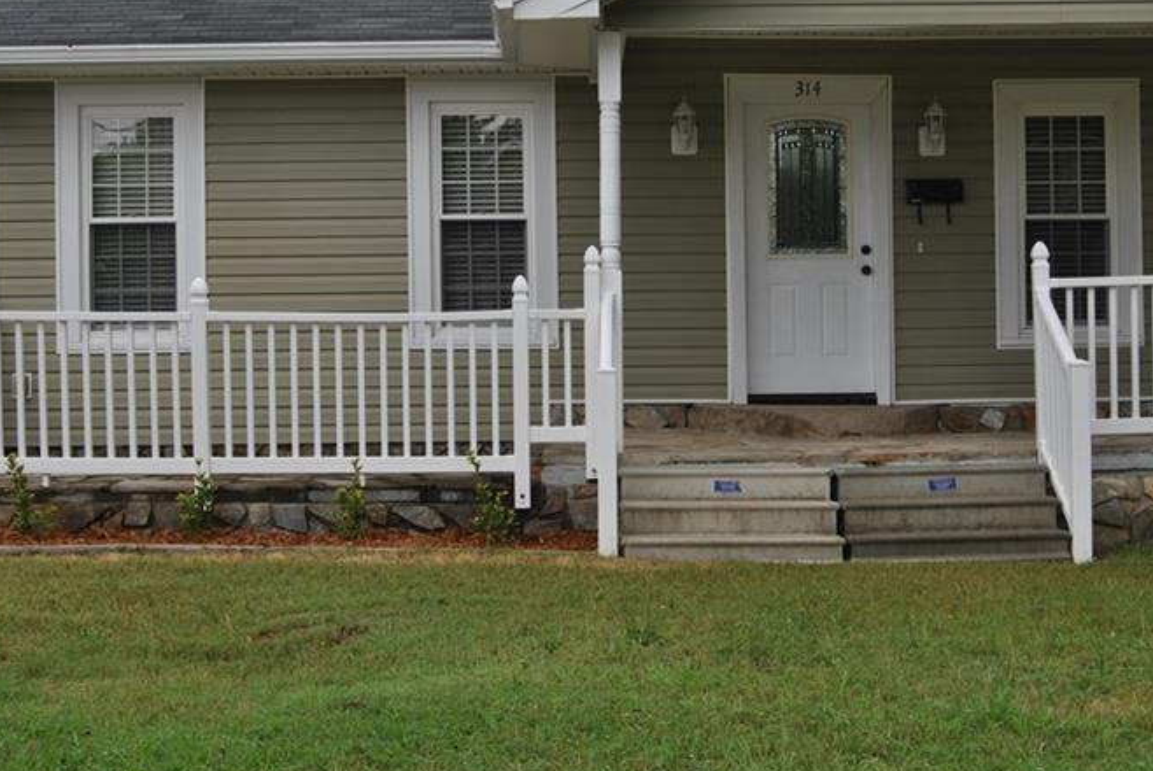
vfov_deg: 19.4
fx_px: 2244
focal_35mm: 70
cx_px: 654
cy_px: 242
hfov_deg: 28.8
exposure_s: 1/200
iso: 100
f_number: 7.1
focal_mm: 30
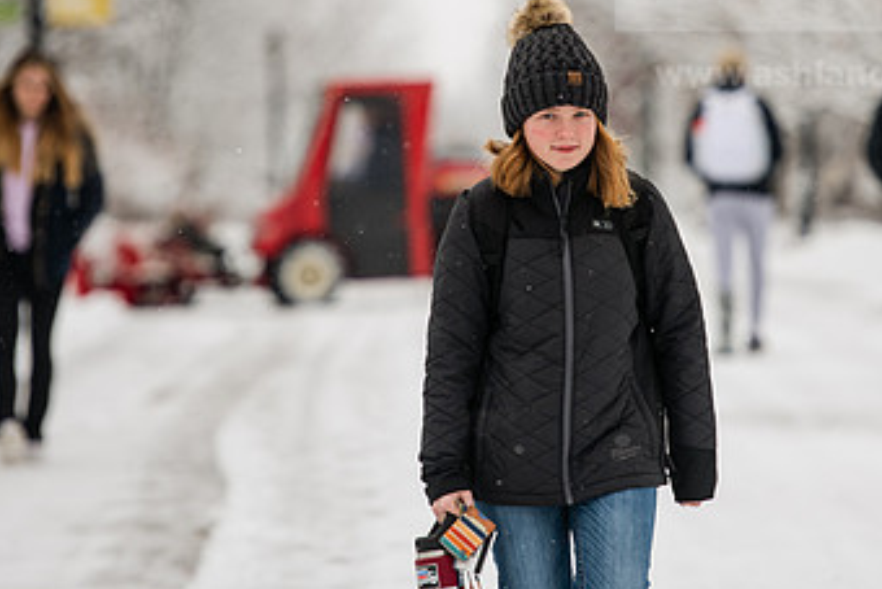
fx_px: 7745
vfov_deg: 4.4
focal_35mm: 316
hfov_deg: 6.5
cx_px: 537
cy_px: 128
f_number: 3.2
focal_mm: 185
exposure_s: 1/640
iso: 100
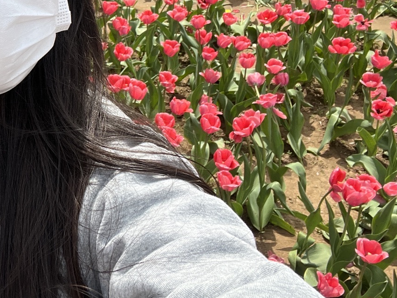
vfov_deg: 26.0
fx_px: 619
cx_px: -23
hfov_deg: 32.0
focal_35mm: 54
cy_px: 18
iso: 32
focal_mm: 2.71
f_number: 2.2
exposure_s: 1/931
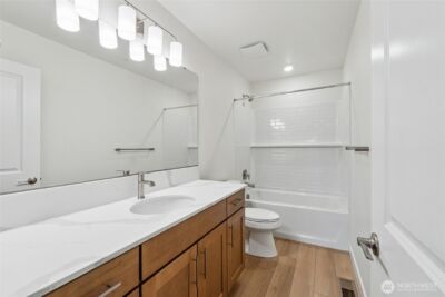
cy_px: 148
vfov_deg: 77.4
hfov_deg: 100.4
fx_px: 185
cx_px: 222
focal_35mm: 15
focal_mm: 10
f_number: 9
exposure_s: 1/30
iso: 500
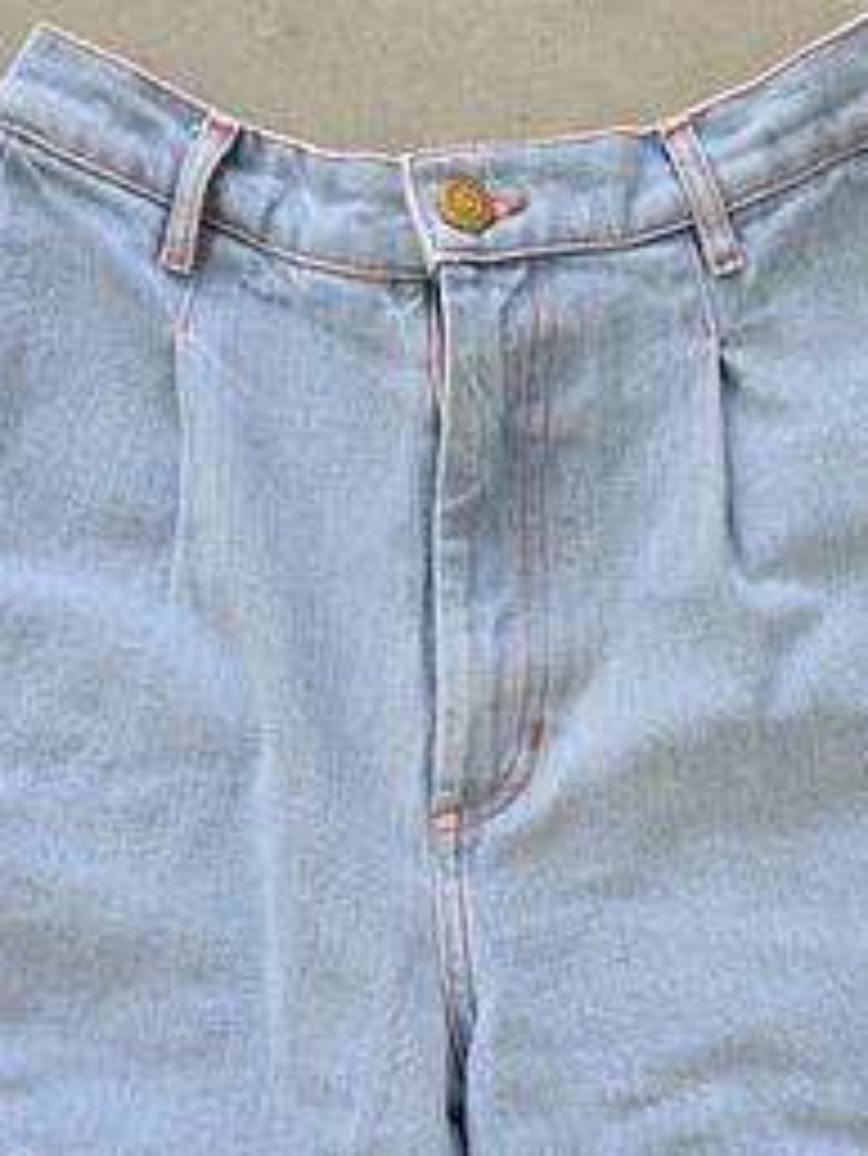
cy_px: 751
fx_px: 1436
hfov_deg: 33.6
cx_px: 477
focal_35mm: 43
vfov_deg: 43.3
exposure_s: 1/180
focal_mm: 6.3
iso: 160
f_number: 1.7
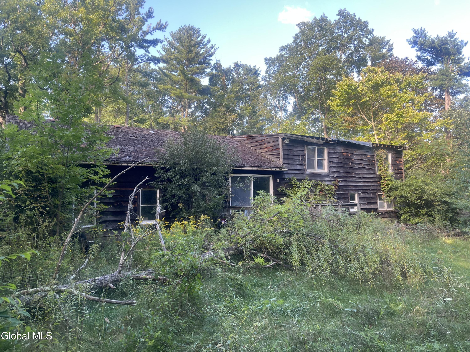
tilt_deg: +3.9
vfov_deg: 53.1
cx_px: 235
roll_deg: +1.2
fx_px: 353
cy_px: 176
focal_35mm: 26
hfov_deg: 67.3
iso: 32
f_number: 1.6
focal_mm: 5.1
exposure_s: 1/122
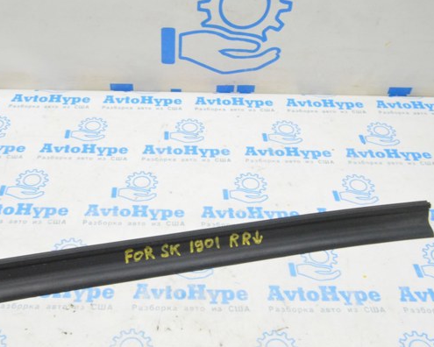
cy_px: 184
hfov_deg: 45.5
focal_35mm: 40
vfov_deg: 37.3
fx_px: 514
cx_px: 172
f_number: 20
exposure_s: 1/15
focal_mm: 22
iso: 6400
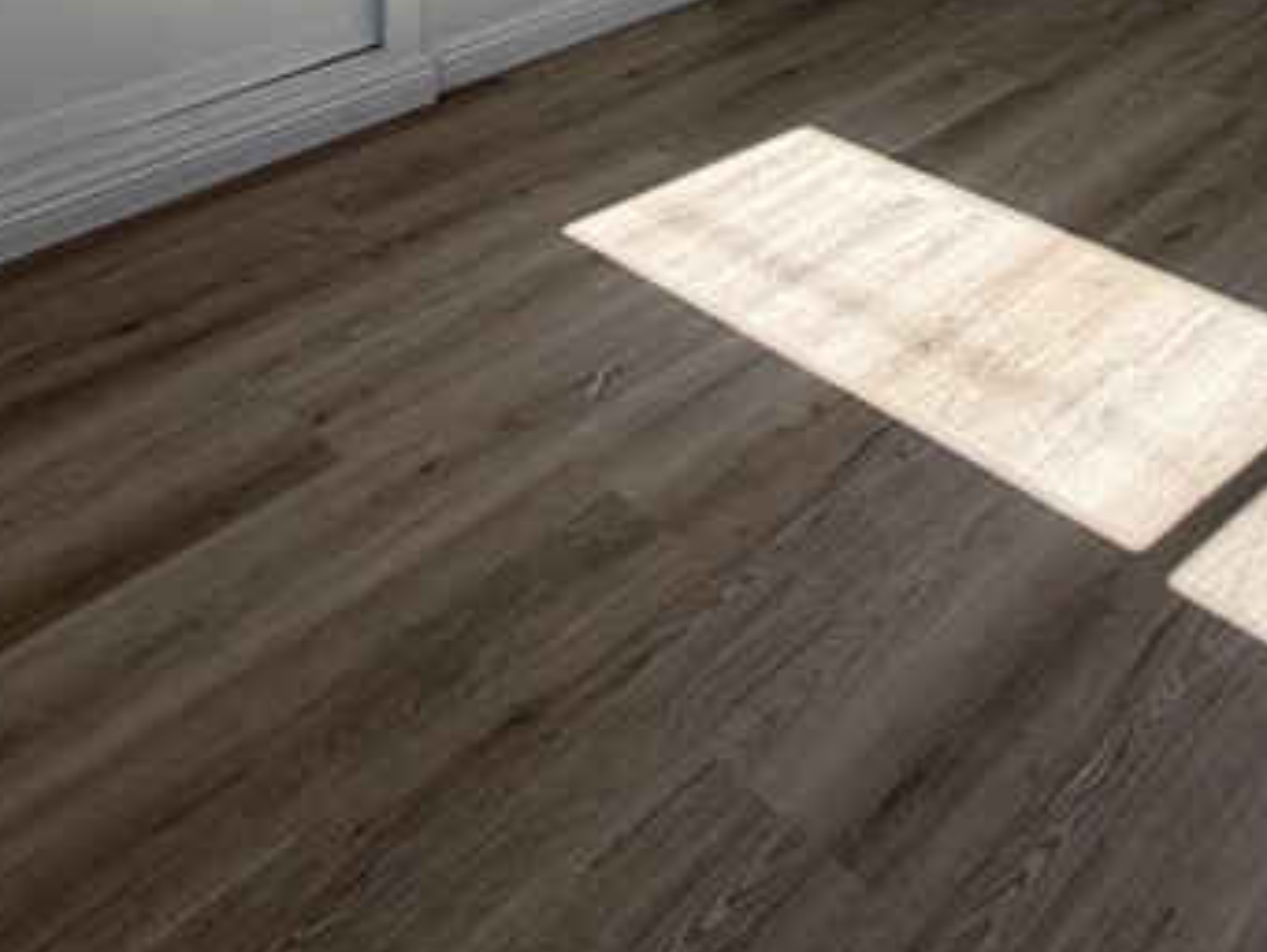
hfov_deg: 43.8
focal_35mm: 42
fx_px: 1538
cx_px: 895
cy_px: -461
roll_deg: +0.1
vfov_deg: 25.9
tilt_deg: -3.8
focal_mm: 2.22
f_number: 2.2
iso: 50
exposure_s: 1/349
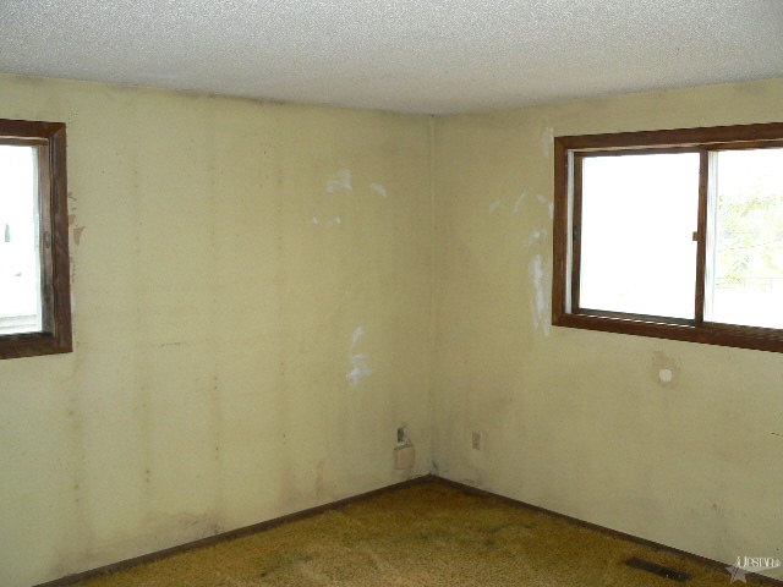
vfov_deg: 39.7
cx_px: 392
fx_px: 814
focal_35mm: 36
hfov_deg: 51.4
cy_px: 294
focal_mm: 6
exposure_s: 1/30
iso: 125
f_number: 2.8
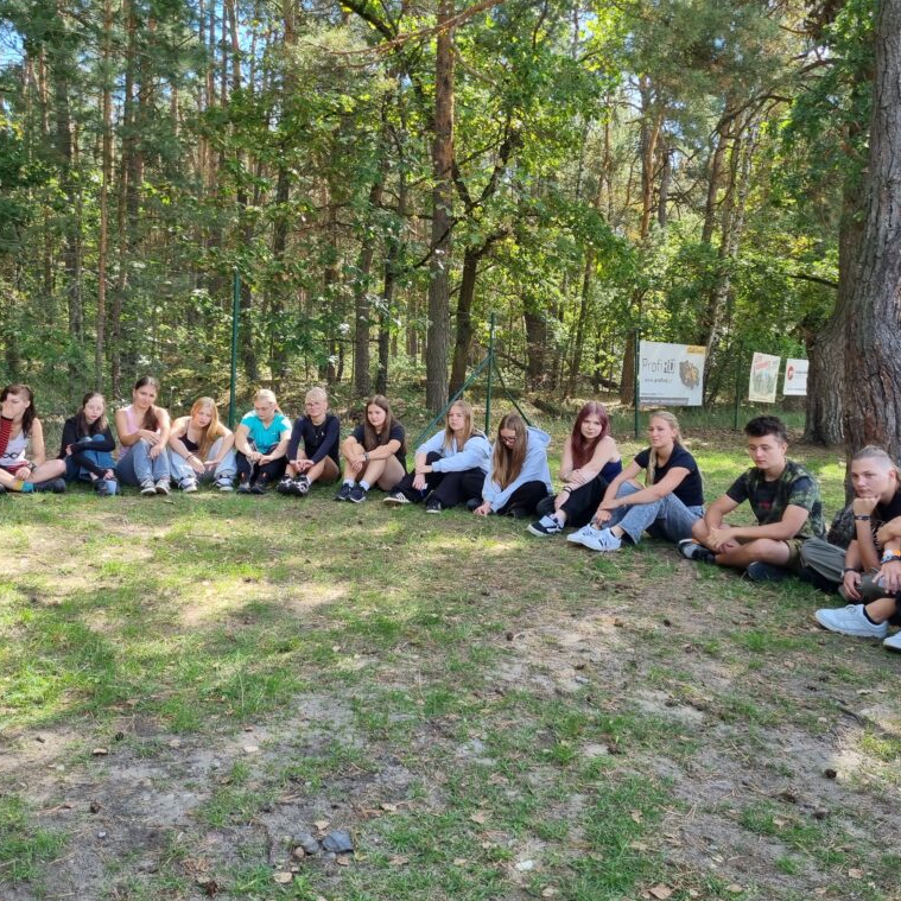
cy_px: 453
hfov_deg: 52.5
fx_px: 913
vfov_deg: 52.5
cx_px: 445
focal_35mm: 31
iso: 50
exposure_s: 1/306
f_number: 1.8
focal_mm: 5.4
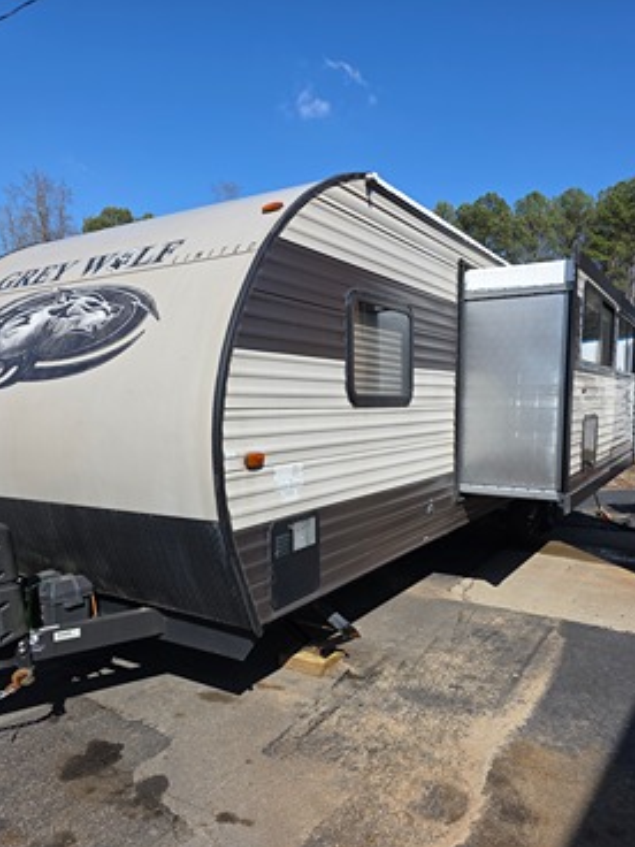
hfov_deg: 54.8
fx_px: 611
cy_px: 458
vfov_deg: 69.3
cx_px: 336
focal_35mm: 25
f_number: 1.7
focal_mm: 6.3
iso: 12
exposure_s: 1/907
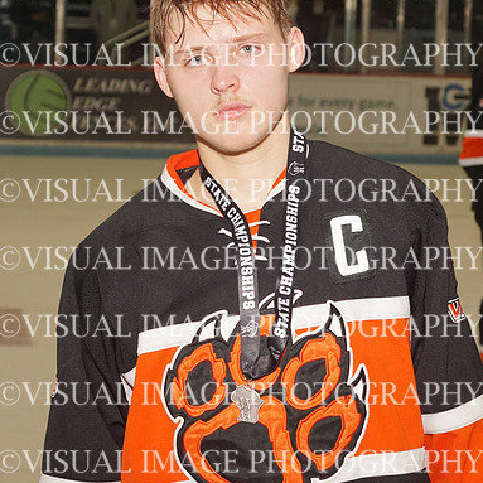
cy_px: 156
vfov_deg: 15.0
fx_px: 1831
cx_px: 240
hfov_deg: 15.0
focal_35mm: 116
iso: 640
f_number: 8
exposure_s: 1/100
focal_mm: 60
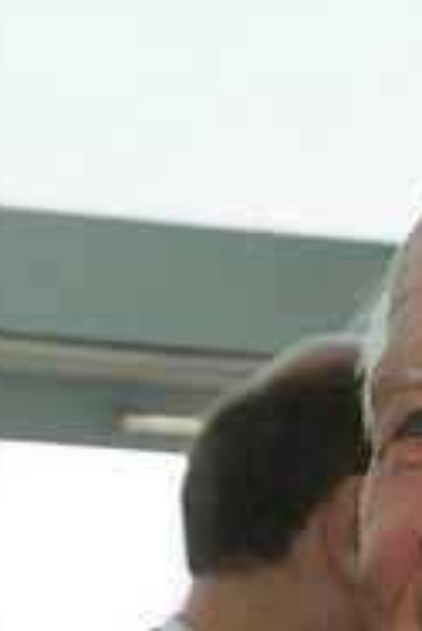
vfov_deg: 6.3
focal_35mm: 325
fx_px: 5704
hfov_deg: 4.2
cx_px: 820
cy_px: 481
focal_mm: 70
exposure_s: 1/60
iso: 800
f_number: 11
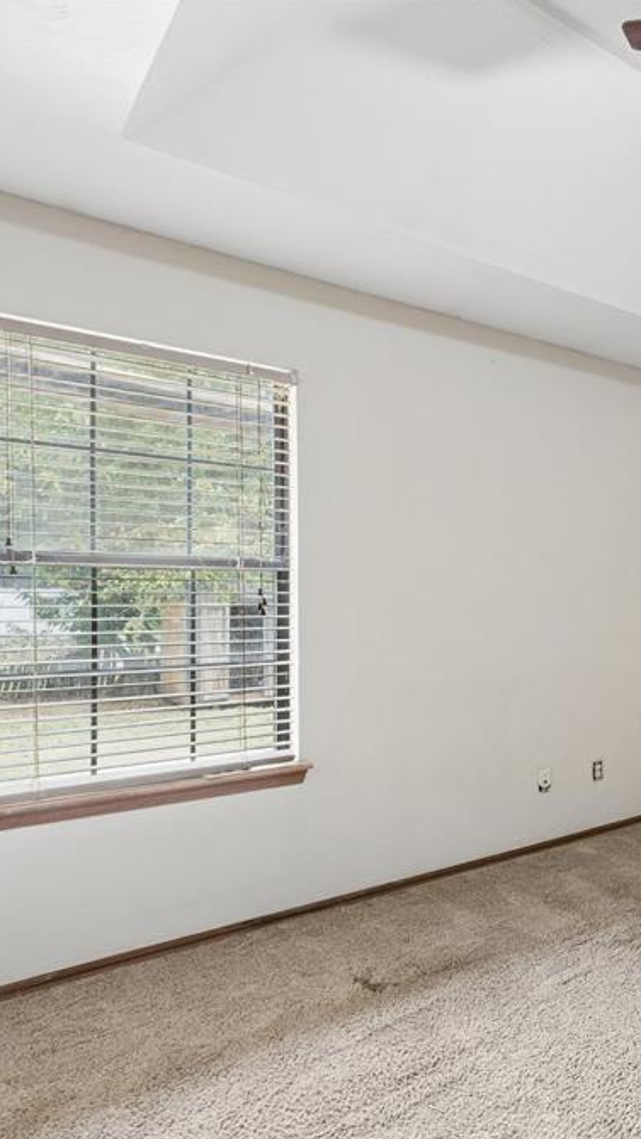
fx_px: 725
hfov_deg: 38.3
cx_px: 729
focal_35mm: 24
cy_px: 573
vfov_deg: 76.3
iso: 200
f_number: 6.3
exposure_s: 1/20
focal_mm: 10
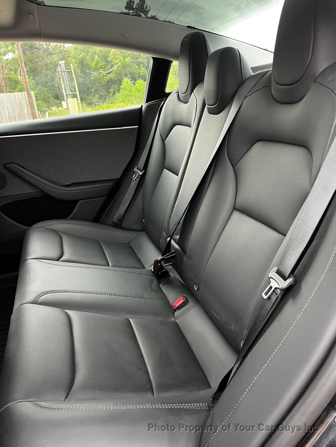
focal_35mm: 26
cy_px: 224
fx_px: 336
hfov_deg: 53.1
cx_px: 168
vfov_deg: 67.3
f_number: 1.6
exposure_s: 1/60
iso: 160
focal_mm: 5.1
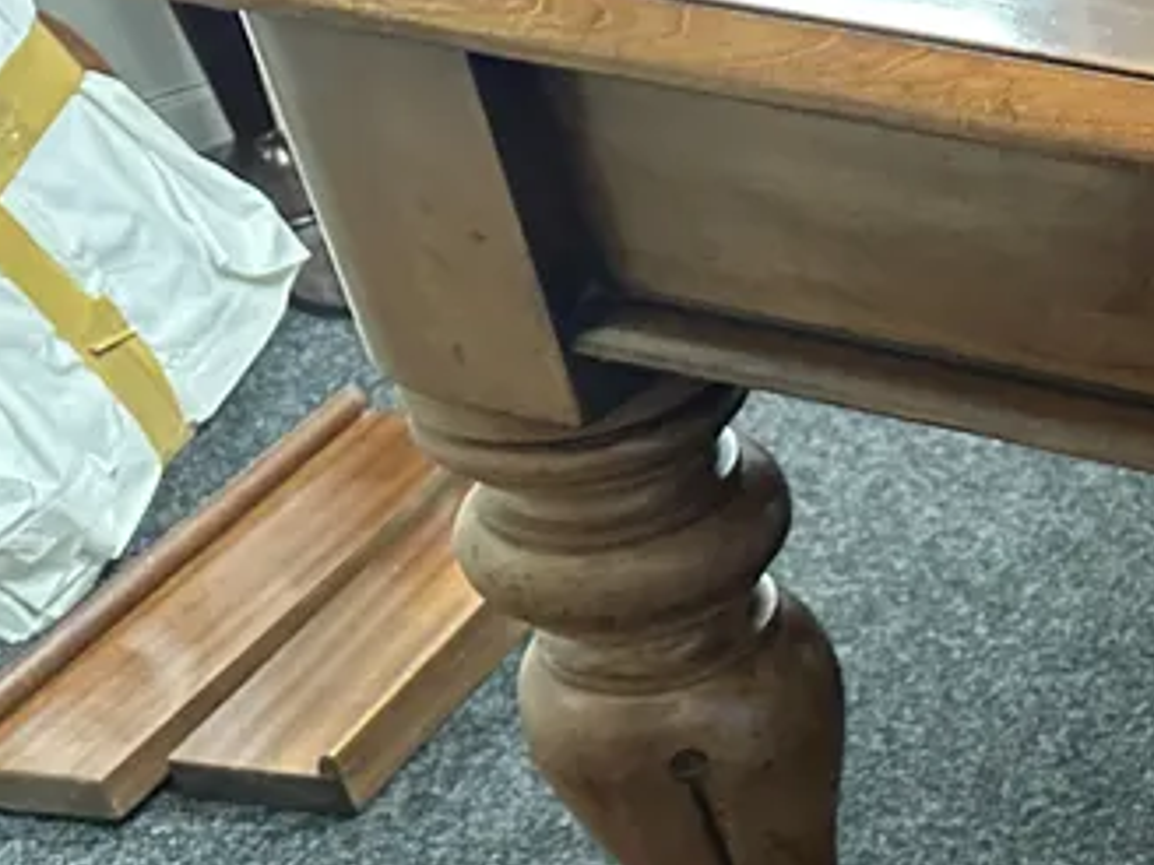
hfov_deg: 21.4
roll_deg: -1.4
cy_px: 854
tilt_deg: -39.2
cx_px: 1773
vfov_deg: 19.1
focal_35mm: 75
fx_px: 2500
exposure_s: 1/50
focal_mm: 6.86
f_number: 1.78
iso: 640
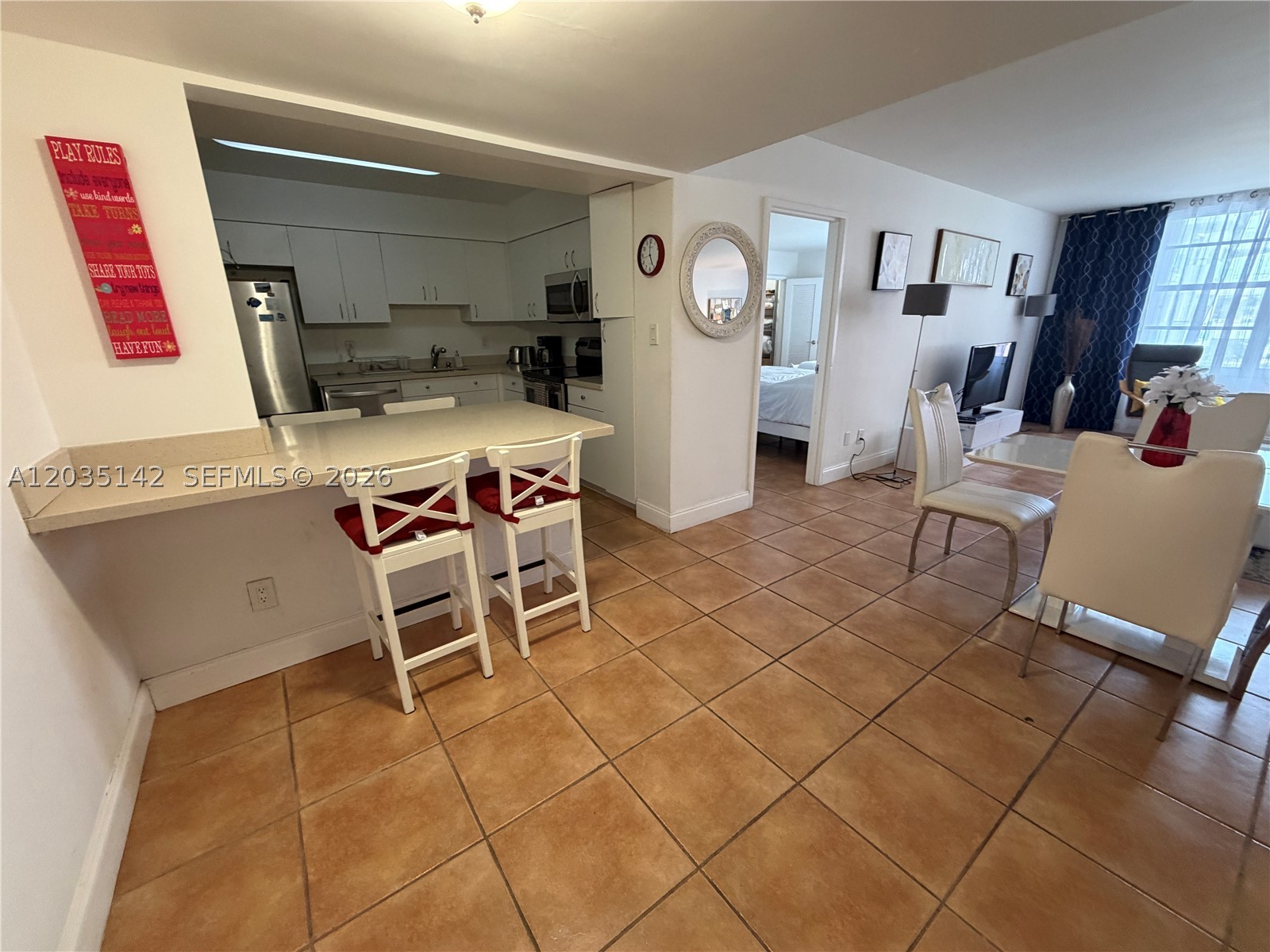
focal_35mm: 14
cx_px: 635
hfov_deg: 102.1
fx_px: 514
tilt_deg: -16.7
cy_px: 476
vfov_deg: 85.7
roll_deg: +0.8
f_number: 2.2
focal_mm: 2.22
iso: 320
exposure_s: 1/60
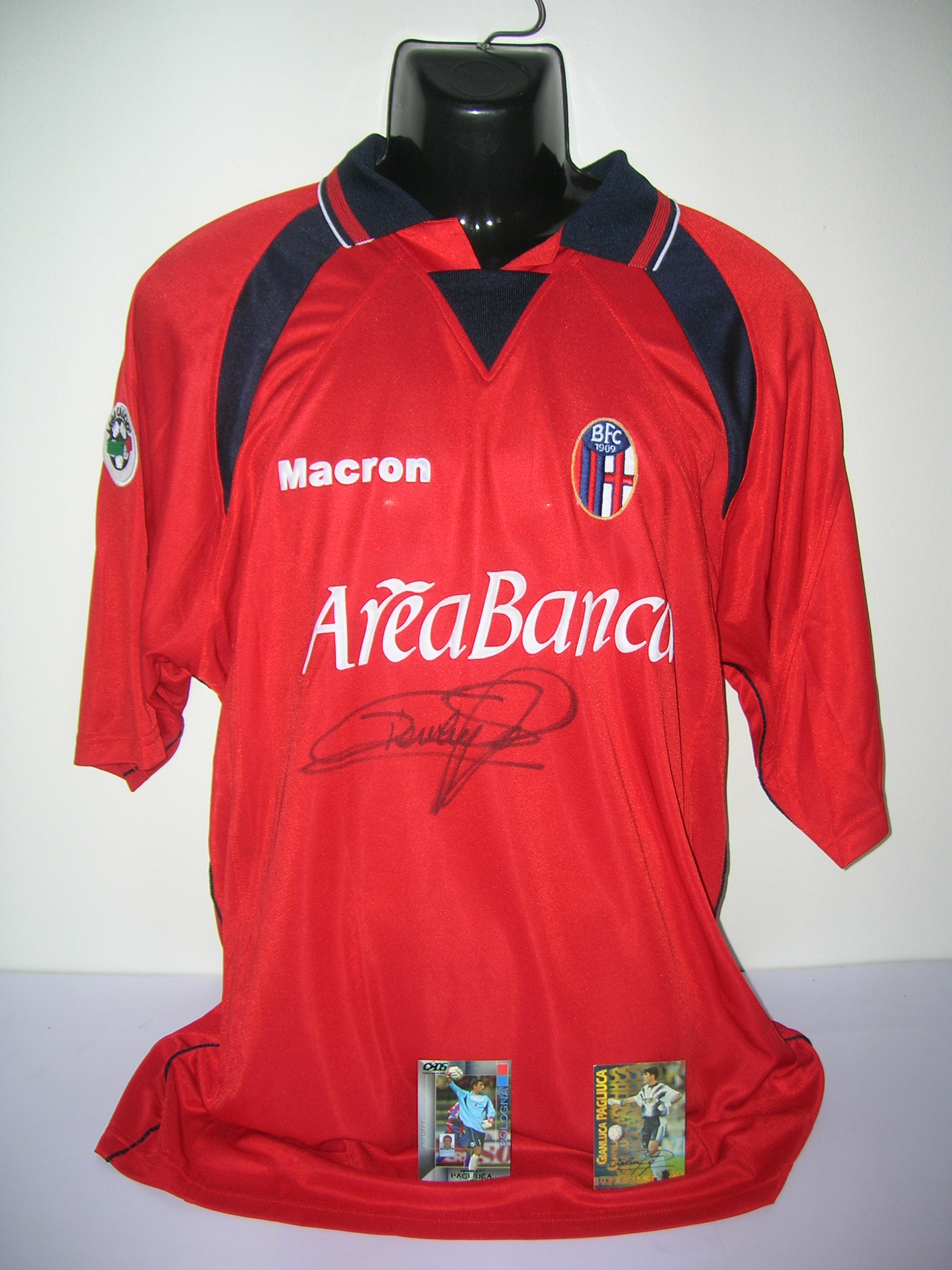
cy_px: 635
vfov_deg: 54.0
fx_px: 1247
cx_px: 476
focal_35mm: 34
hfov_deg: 41.8
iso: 50
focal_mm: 5.7
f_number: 2.9
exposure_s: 1/60.1
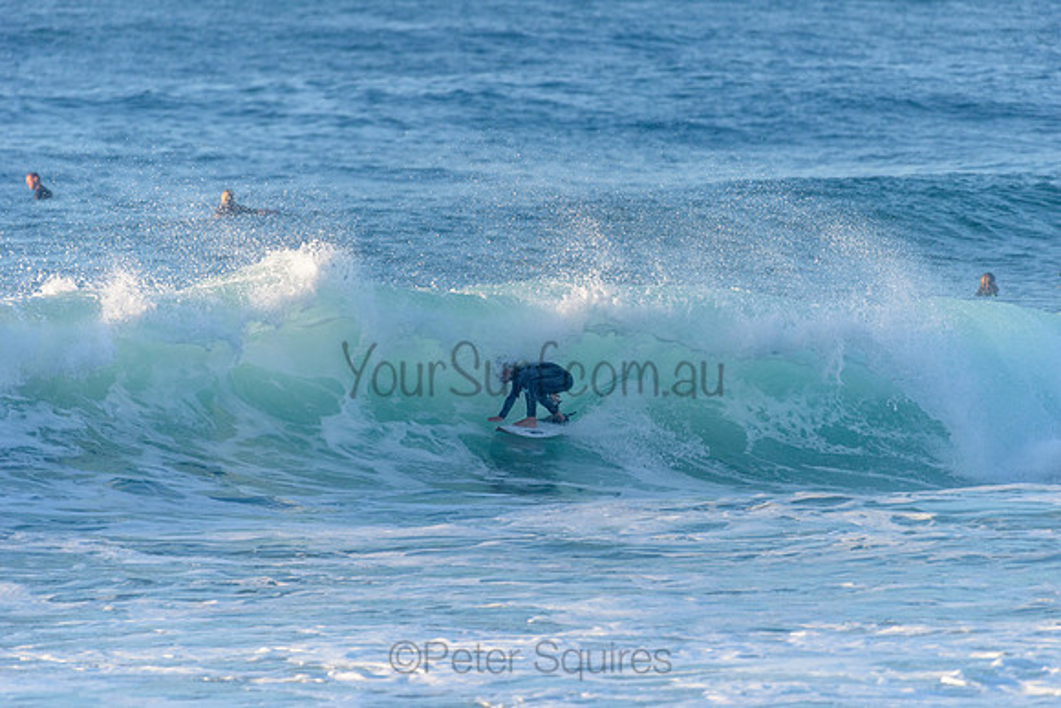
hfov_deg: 4.1
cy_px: 354
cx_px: 530
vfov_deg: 2.8
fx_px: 14739
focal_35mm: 500
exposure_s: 1/2000
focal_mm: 500
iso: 500
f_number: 5.6
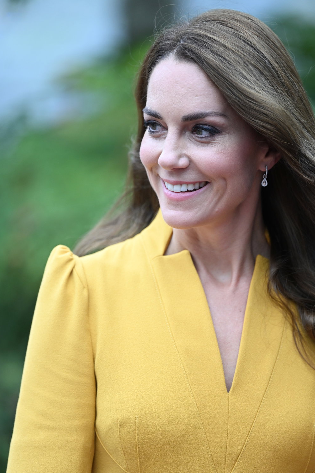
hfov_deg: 5.7
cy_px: 278
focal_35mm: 241
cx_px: 183
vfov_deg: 8.5
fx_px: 3163
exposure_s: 1/640
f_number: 2.8
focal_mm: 200
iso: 800
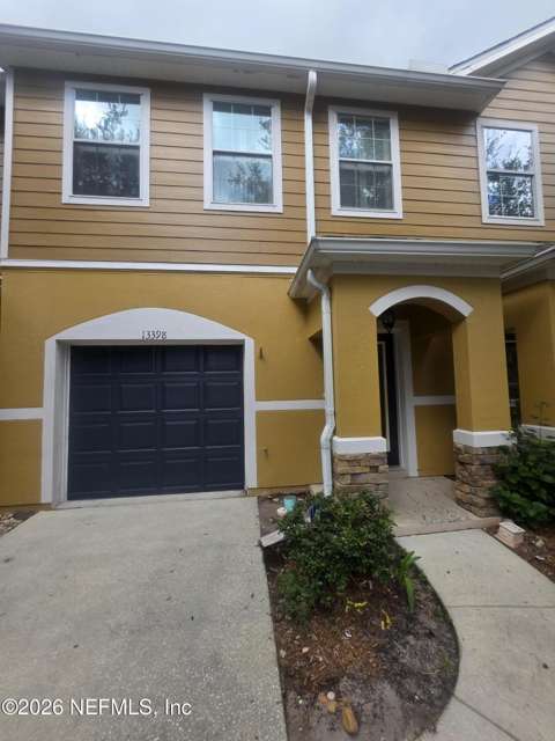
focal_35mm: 13
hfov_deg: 89.9
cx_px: 278
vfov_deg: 106.2
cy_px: 370
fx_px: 278
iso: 40
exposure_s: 1/457
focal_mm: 2.2
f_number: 1.9
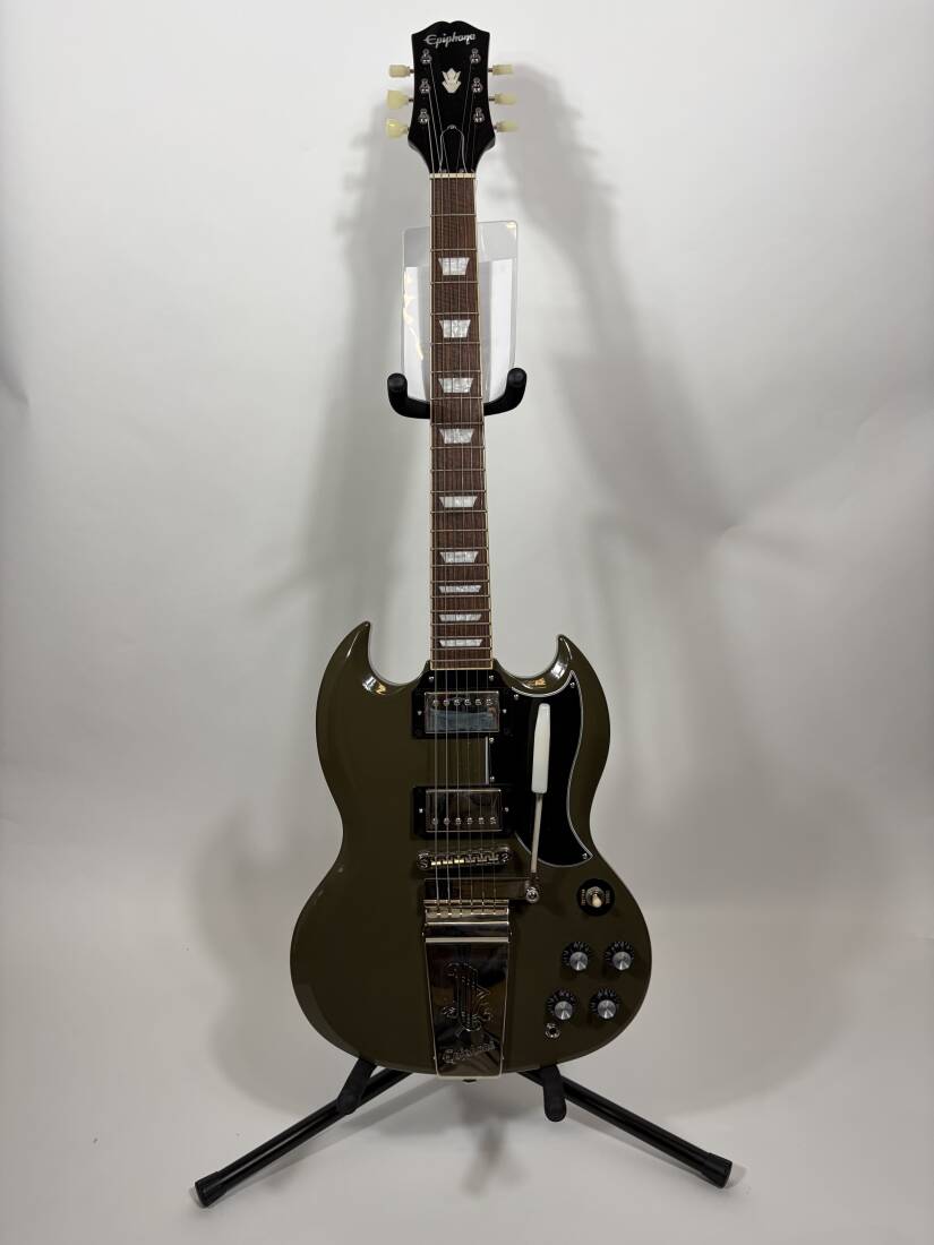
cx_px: 467
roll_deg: +1.5
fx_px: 935
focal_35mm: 26
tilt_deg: -10.9
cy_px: 622
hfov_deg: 53.1
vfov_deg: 67.3
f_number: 1.6
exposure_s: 1/120
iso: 50
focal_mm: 5.96
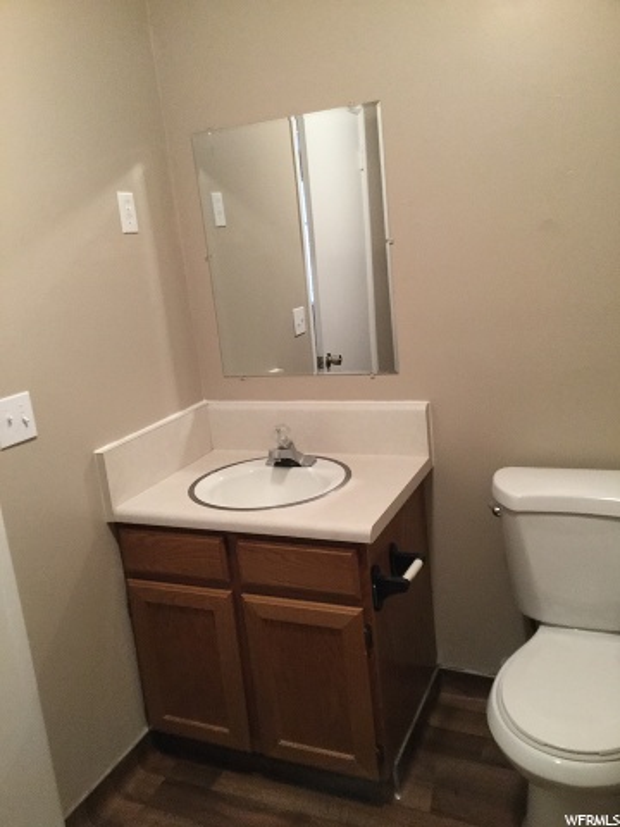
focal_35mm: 31
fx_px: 740
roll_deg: +4.3
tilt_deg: -14.3
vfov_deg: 58.4
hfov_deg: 45.4
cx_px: 310
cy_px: 414
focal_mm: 3.3
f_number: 2.4
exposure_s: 1/24
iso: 200
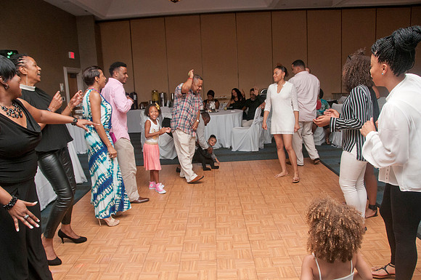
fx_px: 315
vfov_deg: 47.8
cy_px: 140
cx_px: 210
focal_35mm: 27
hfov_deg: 67.5
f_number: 5.6
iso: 800
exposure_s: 1/125
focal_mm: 18
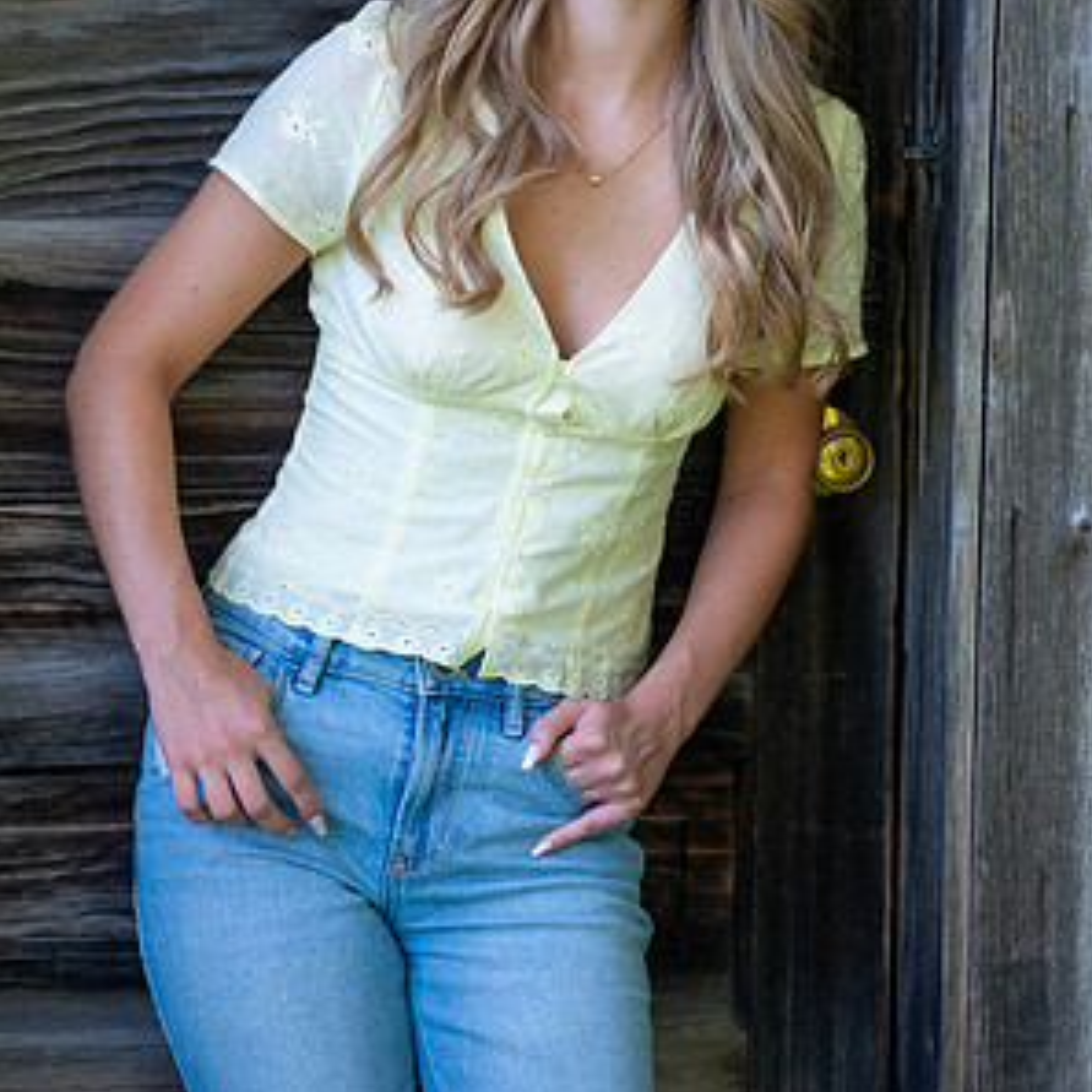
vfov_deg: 12.1
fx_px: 5139
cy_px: 294
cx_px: 544
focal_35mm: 144
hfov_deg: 12.1
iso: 160
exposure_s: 1/320
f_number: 4
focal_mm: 112
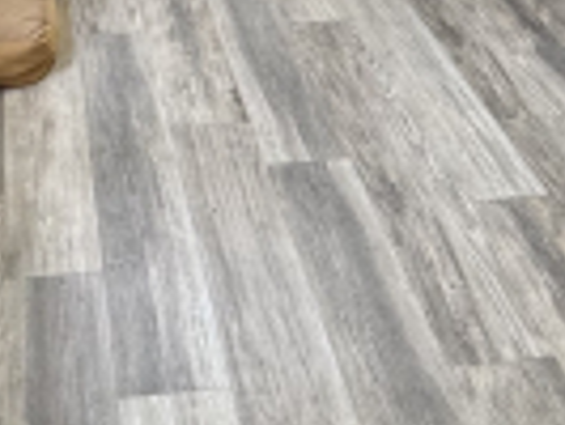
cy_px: -416
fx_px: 1144
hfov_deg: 27.5
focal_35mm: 70
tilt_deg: -6.7
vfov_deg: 16.3
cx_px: 164
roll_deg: -0.6
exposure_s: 1/120
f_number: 2.2
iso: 200
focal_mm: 2.22
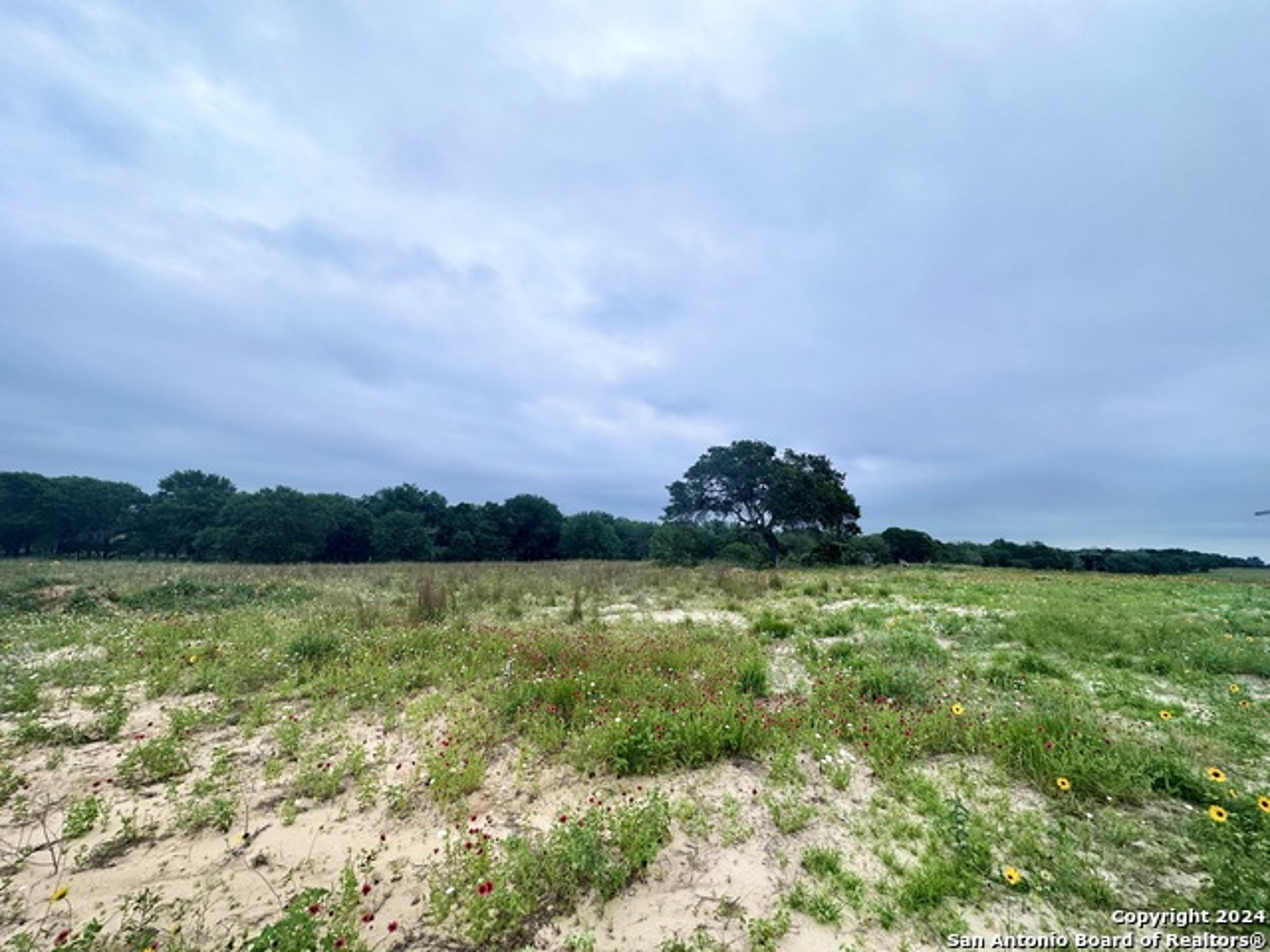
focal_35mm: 14
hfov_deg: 102.1
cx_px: 635
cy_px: 476
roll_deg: -0.8
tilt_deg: +6.9
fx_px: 514
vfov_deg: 85.7
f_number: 2.2
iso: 50
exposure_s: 1/759
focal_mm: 2.22
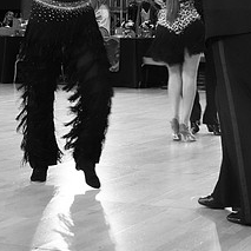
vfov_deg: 16.2
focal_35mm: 104
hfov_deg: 16.7
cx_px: 147
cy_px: -29
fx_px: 853
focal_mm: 30
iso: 5000
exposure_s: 1/60
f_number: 11
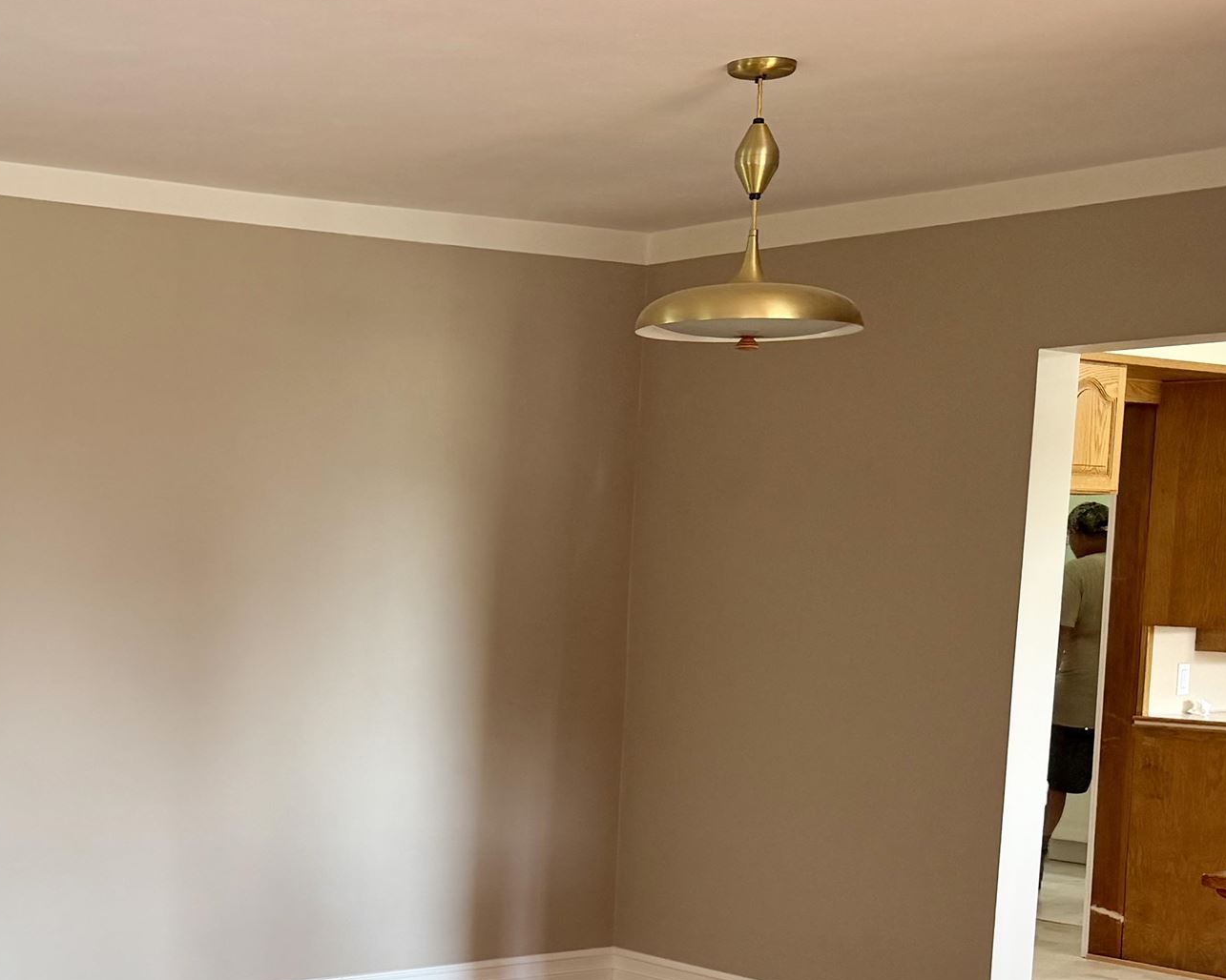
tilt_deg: -5.3
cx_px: 47
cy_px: 786
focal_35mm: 56
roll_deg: -0.3
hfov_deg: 31.4
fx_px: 2032
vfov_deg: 26.6
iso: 160
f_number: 1.78
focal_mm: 6.76
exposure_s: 1/146
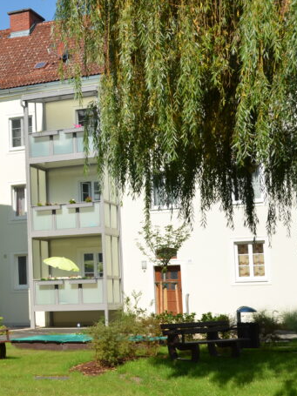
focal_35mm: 77
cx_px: -68
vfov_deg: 25.3
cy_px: 216
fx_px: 881
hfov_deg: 18.1
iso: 100
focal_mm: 27
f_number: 8
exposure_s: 1/250
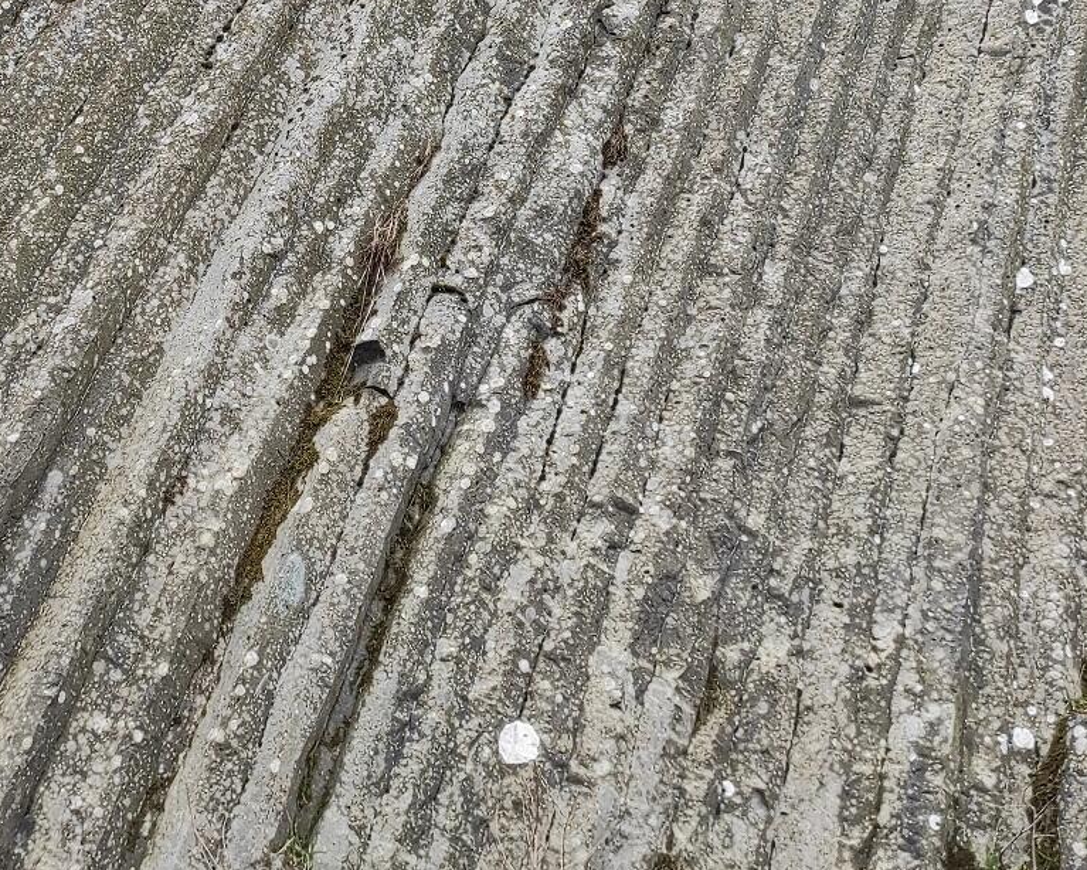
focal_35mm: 59
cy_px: 91
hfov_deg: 31.3
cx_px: 242
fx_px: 1899
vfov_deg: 25.1
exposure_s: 1/126
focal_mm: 5.43
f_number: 1.89
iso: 100
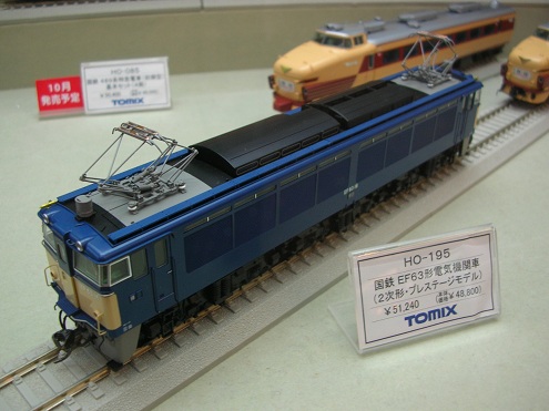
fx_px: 555
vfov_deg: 40.7
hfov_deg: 52.6
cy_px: 206
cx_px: 274
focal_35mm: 35
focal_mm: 5.8
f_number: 2.8
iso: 50
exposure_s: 1/23.1
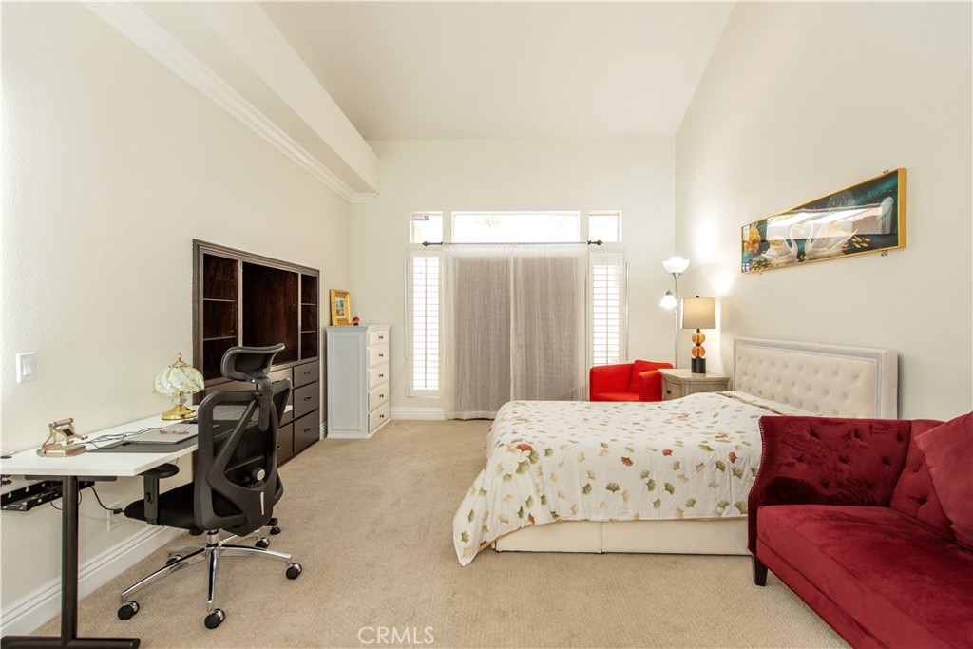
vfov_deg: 67.4
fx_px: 487
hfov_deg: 90.0
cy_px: 324
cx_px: 486
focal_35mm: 18
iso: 640
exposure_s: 1/125
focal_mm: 18
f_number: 5.6
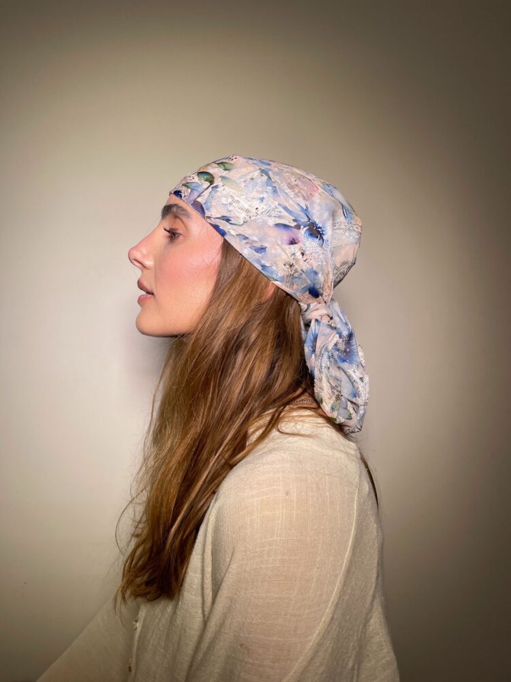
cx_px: 256
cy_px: 341
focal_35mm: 25
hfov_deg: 54.9
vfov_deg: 69.4
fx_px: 492
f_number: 1.6
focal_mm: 5.1
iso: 32
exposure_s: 1/165
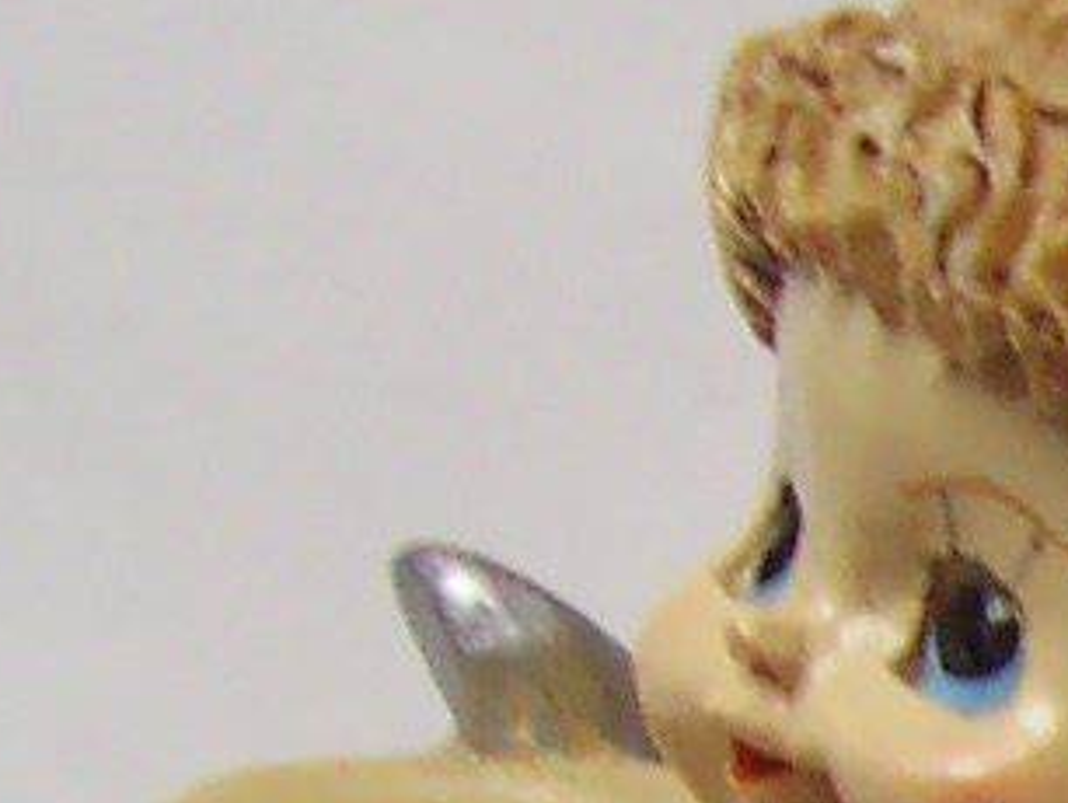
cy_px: 1802
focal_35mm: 200
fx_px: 6175
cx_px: 2834
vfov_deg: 7.1
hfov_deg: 8.7
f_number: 2.8
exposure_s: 1/60
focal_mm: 5.6
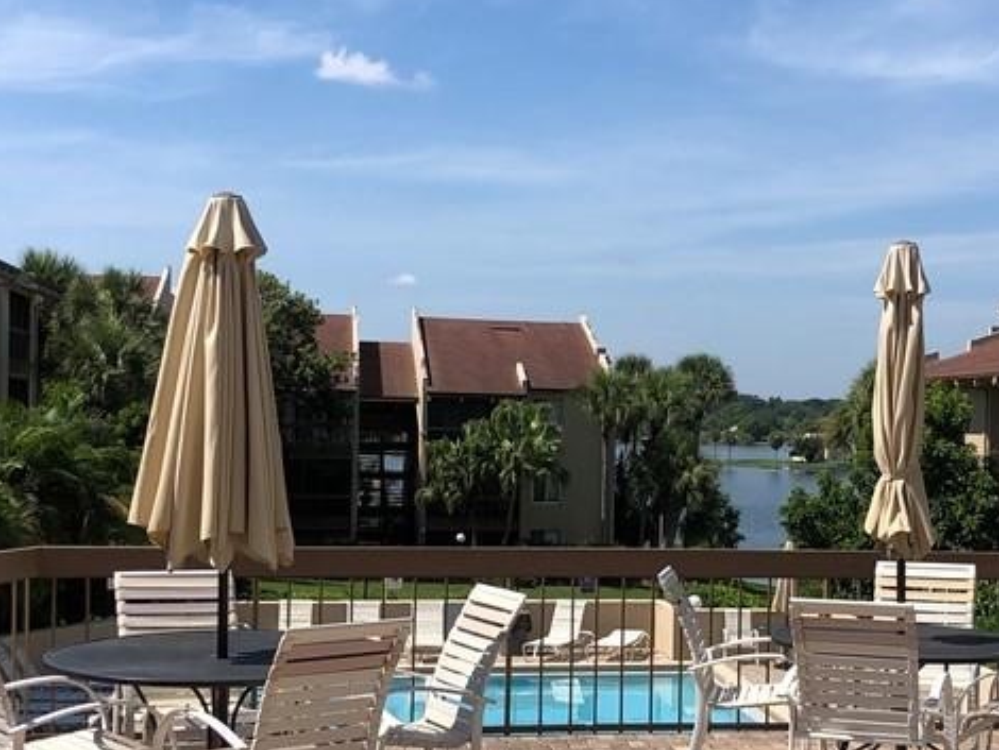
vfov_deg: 24.0
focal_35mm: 61
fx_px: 1761
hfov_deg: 31.3
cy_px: 459
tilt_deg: -1.4
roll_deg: -1.3
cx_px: 704
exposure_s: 1/2525
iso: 20
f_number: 1.8
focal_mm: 3.99
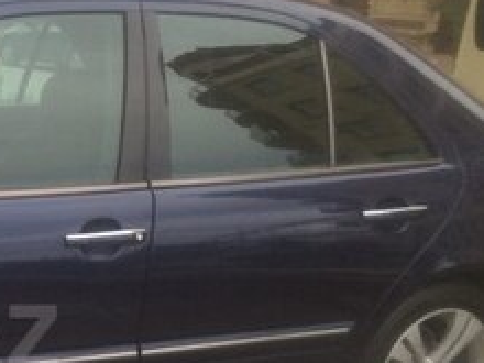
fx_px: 1216
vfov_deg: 16.7
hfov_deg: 20.3
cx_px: -167
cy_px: 338
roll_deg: -6.5
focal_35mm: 87
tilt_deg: -17.2
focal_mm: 4.15
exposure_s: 1/342
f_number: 2.2
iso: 32
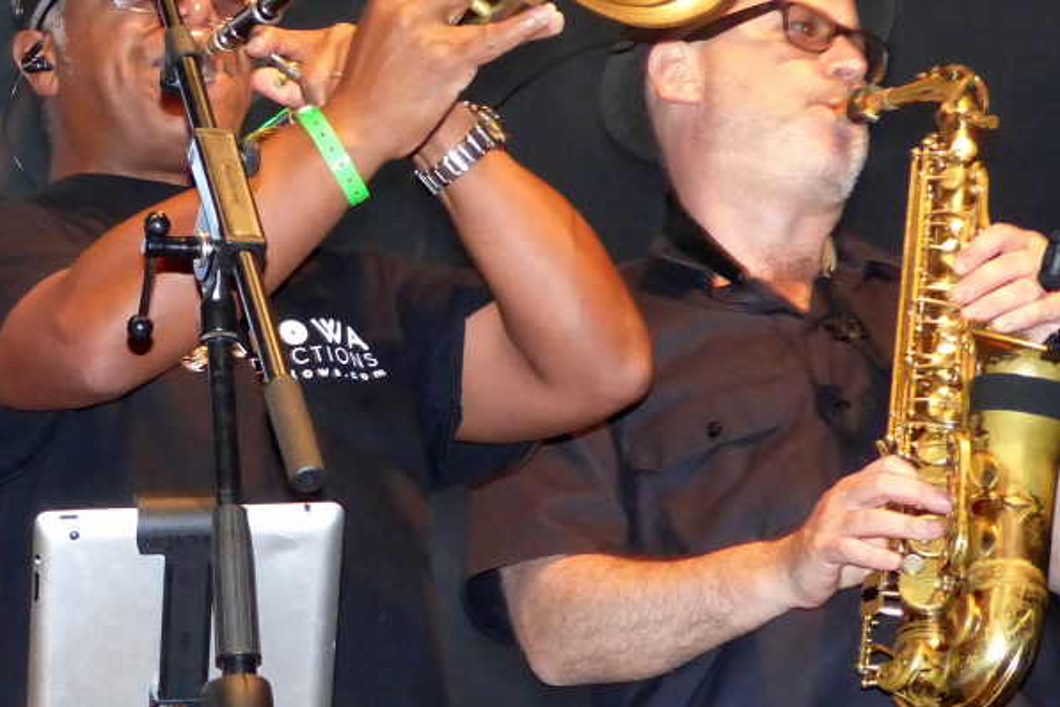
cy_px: 362
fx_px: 4151
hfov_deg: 14.6
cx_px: 504
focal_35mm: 141
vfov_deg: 9.7
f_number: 2.8
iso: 500
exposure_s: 1/60
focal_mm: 14.5
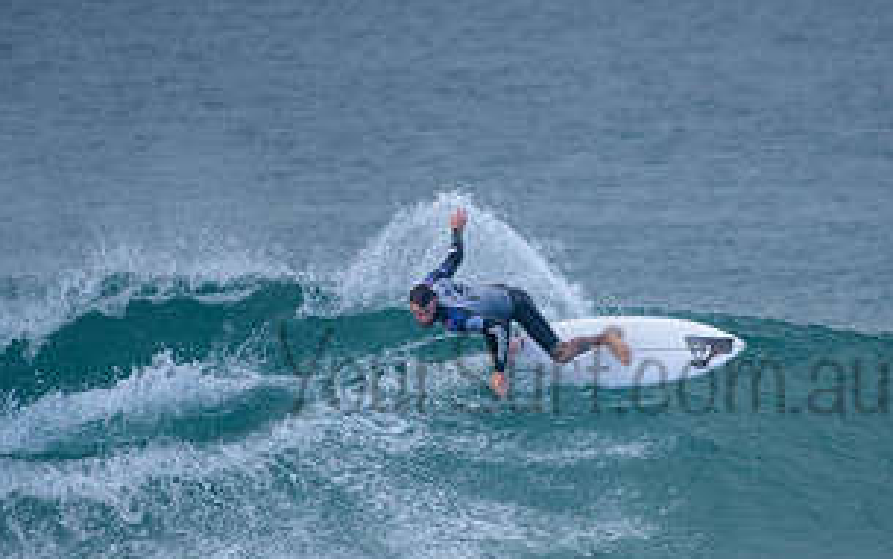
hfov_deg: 2.1
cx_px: 580
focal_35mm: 983
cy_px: 347
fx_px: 23937
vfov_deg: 1.3
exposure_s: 1/800
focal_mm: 500
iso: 140
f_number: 5.6
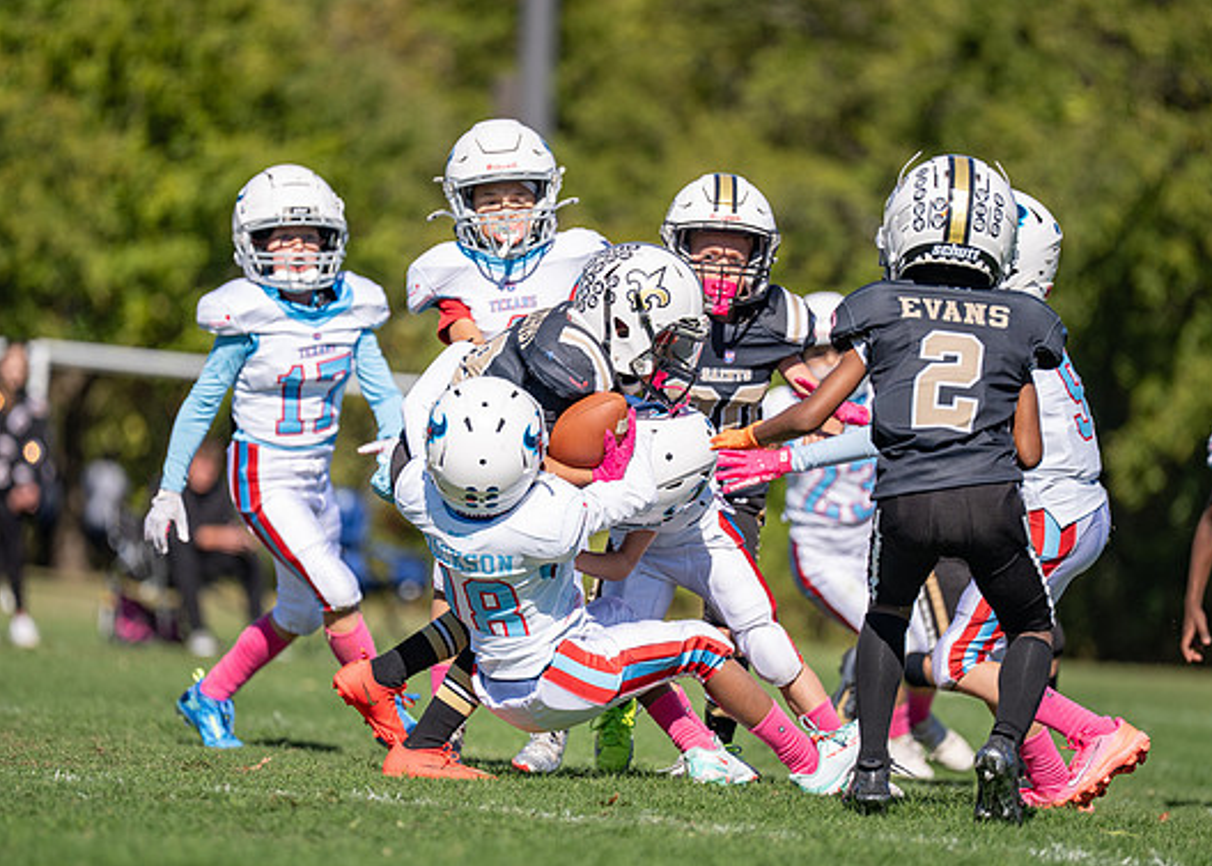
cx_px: 588
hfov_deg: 7.9
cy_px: 435
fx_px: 8776
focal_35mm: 255
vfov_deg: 5.6
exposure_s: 1/2500
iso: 100
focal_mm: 200
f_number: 2.8
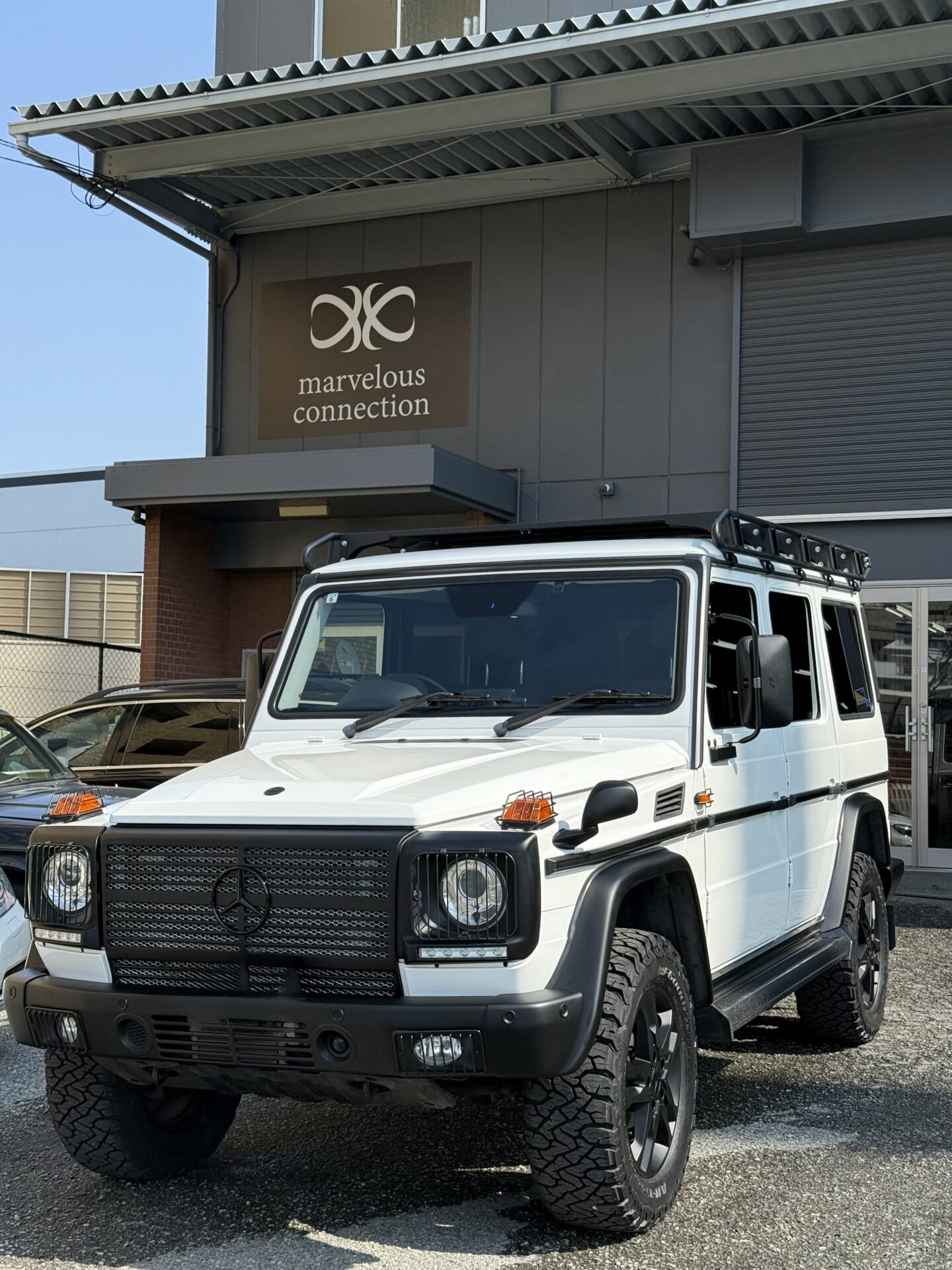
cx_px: 476
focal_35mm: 48
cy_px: 635
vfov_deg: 39.7
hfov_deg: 30.3
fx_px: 1760
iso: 100
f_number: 1.78
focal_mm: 6.76
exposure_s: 1/3226
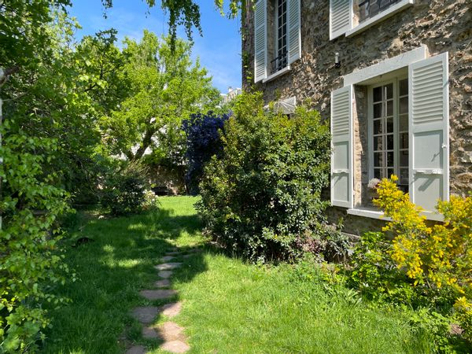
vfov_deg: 53.1
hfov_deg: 67.3
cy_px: 177
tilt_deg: -0.5
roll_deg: +0.9
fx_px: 355
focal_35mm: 26
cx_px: 236
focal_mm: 4.2
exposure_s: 1/1366
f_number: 1.6
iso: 32
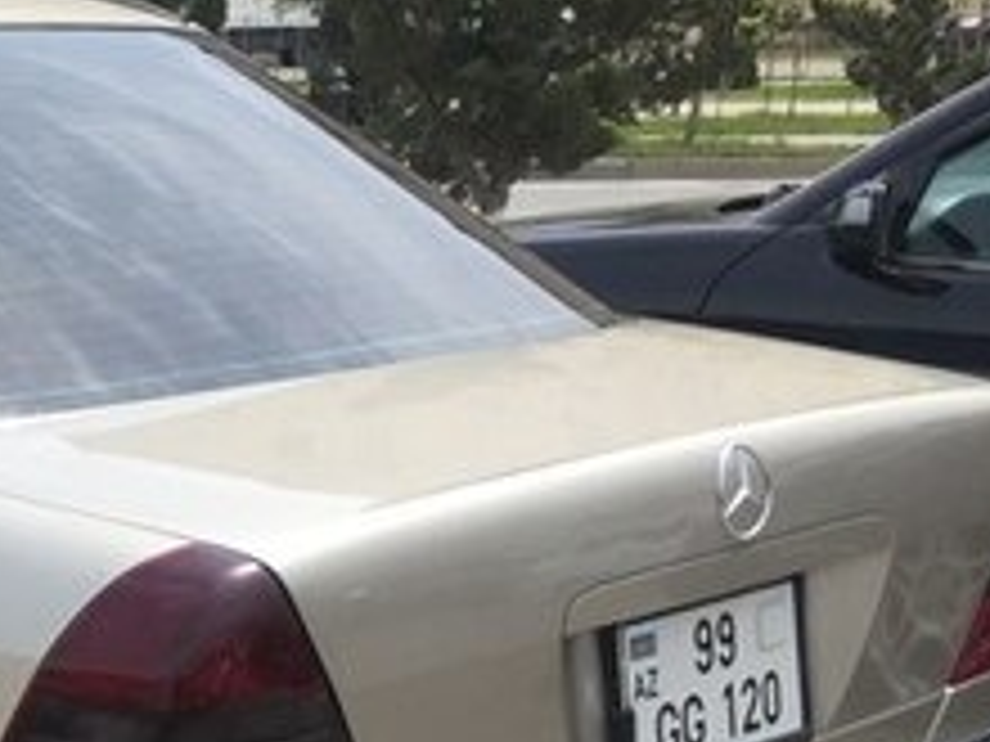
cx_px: -351
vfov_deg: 16.3
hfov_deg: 20.3
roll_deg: -0.7
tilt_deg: -19.6
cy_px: 888
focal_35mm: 87
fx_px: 2488
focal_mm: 4.15
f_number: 2.2
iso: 32
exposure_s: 1/1799
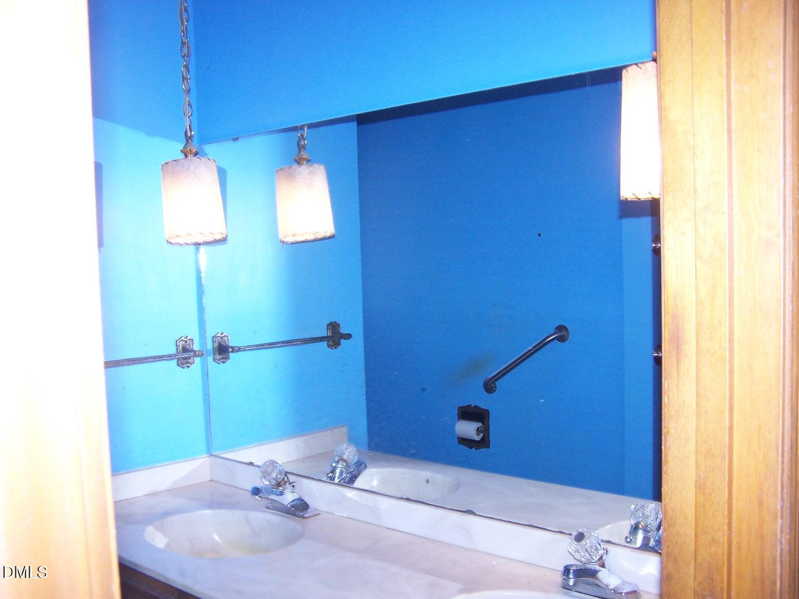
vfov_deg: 37.7
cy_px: 300
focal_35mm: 38
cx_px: 400
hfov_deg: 49.0
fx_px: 877
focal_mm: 6.3
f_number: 2.8
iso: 140
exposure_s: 1/60
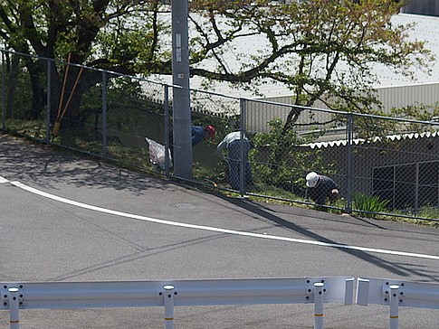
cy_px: 164
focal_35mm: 130
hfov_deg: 15.2
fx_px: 1649
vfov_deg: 11.4
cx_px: 220
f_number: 4.5
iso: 100
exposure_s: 1/1000
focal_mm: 23.5
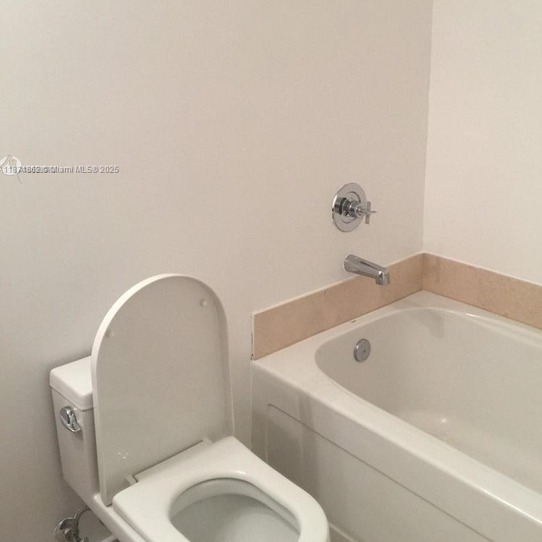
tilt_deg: -10.5
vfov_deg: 43.1
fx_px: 673
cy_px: 170
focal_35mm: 38
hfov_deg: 43.8
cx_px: 297
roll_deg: +0.8
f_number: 2.2
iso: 50
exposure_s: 1/30
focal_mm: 4.15
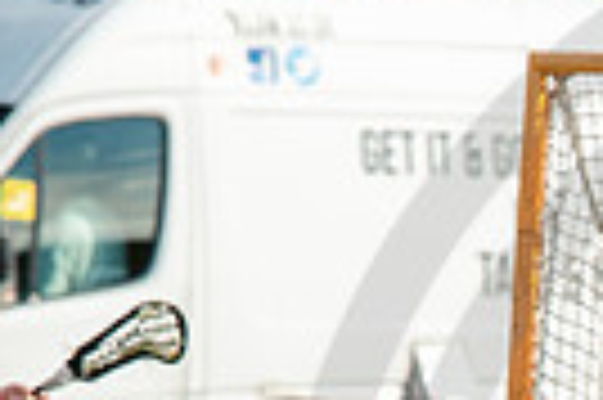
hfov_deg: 1.7
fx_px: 19891
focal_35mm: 1189
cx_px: 1066
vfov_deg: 1.2
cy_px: 979
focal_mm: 200
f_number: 4.5
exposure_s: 1/1250
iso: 250
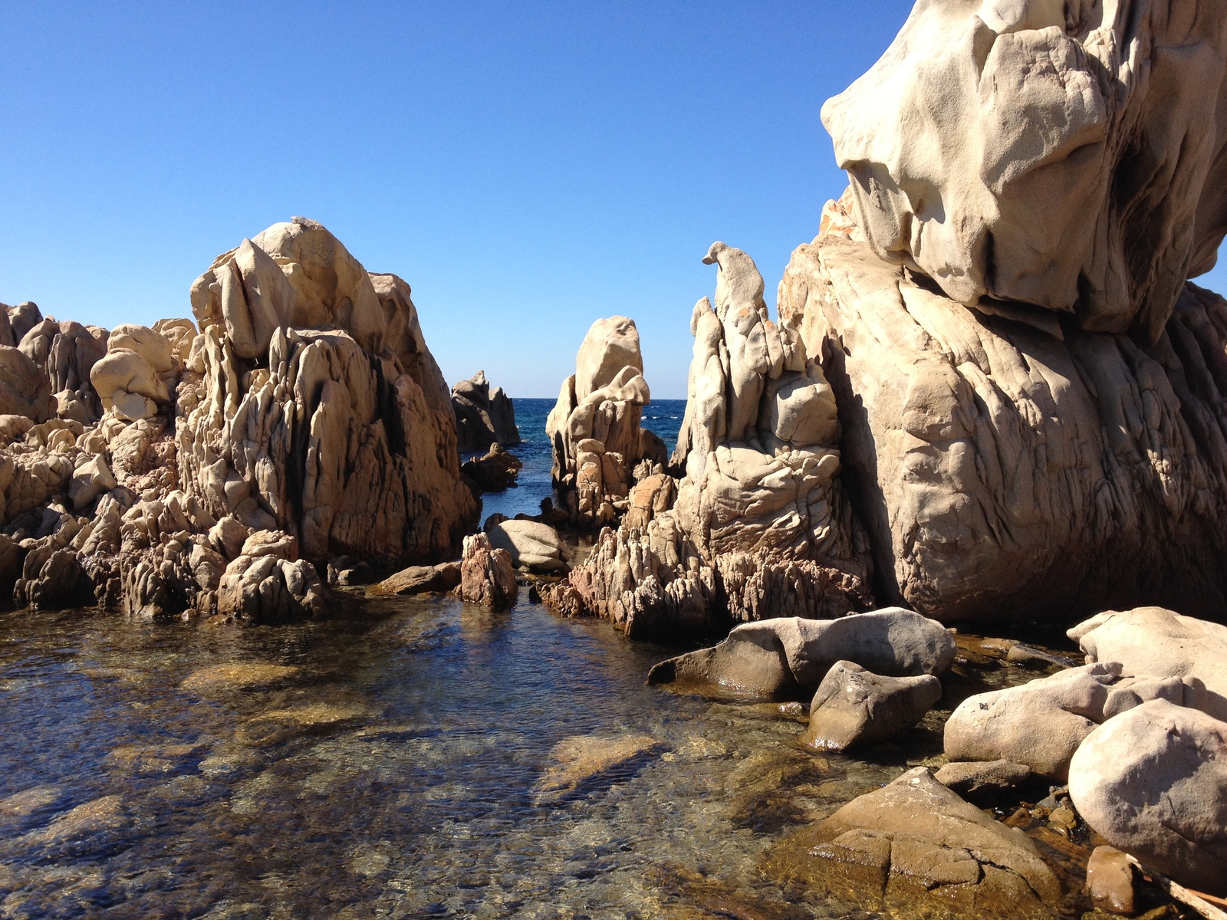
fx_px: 1241
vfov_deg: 40.7
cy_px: 460
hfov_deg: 52.6
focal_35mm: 35
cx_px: 614
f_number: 2.4
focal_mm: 4.28
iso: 64
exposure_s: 1/1381
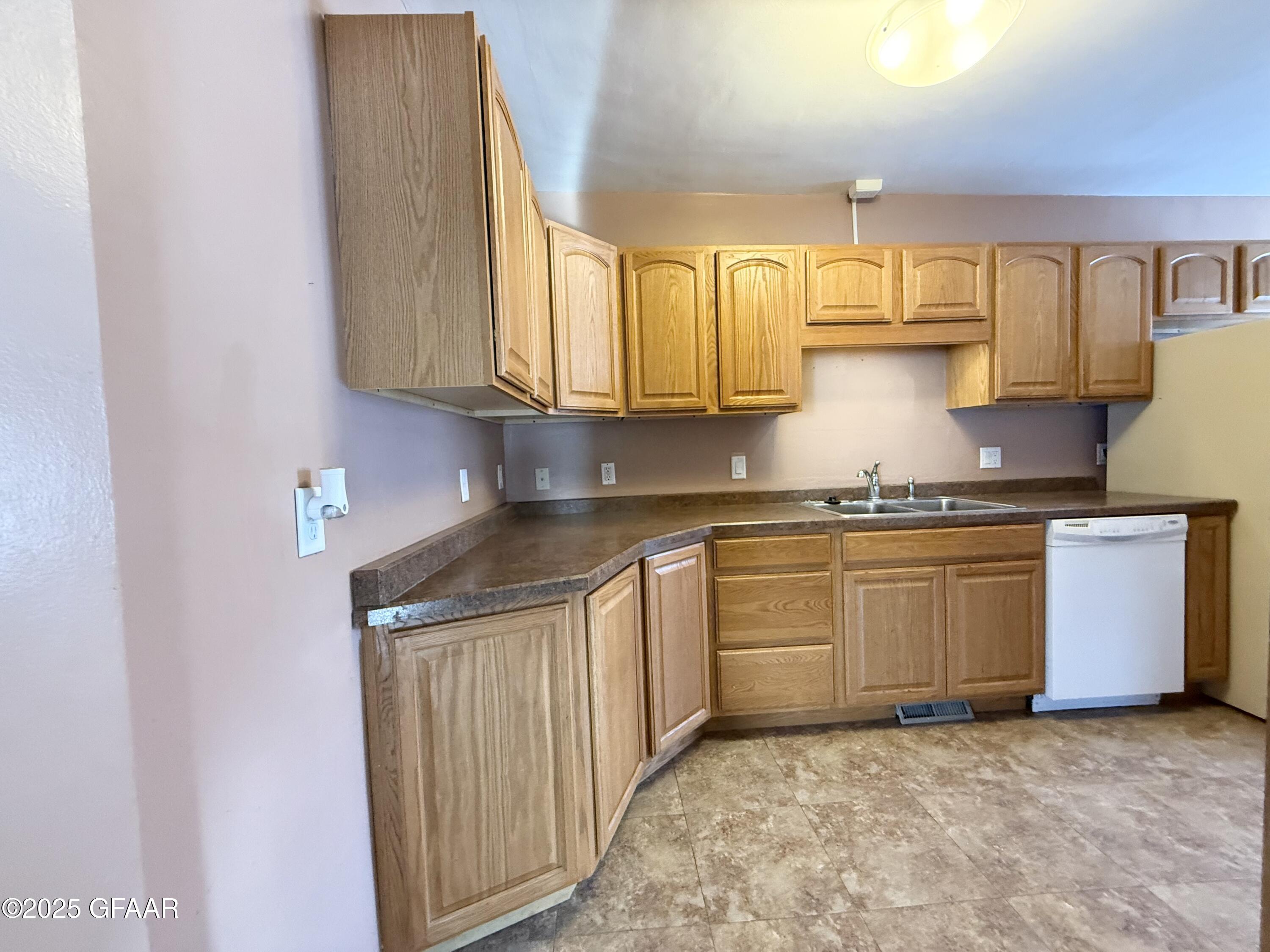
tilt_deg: -2.2
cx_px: 635
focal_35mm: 14
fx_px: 514
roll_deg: +2.2
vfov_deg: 85.7
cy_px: 476
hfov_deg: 102.1
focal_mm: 2.22
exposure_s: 1/60
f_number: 2.2
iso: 400
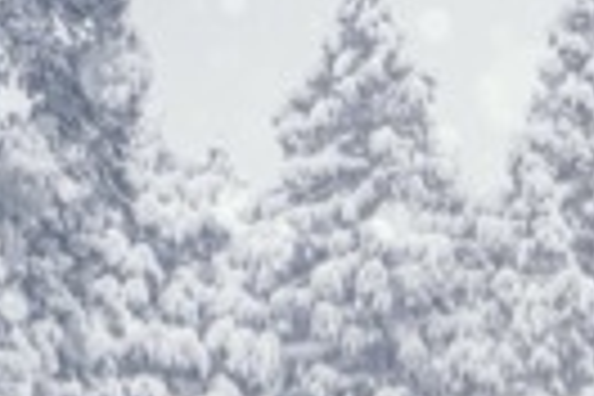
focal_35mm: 182
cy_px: 608
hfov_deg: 11.1
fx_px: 3003
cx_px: 706
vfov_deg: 7.4
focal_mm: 50
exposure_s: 1/100
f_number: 8
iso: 100
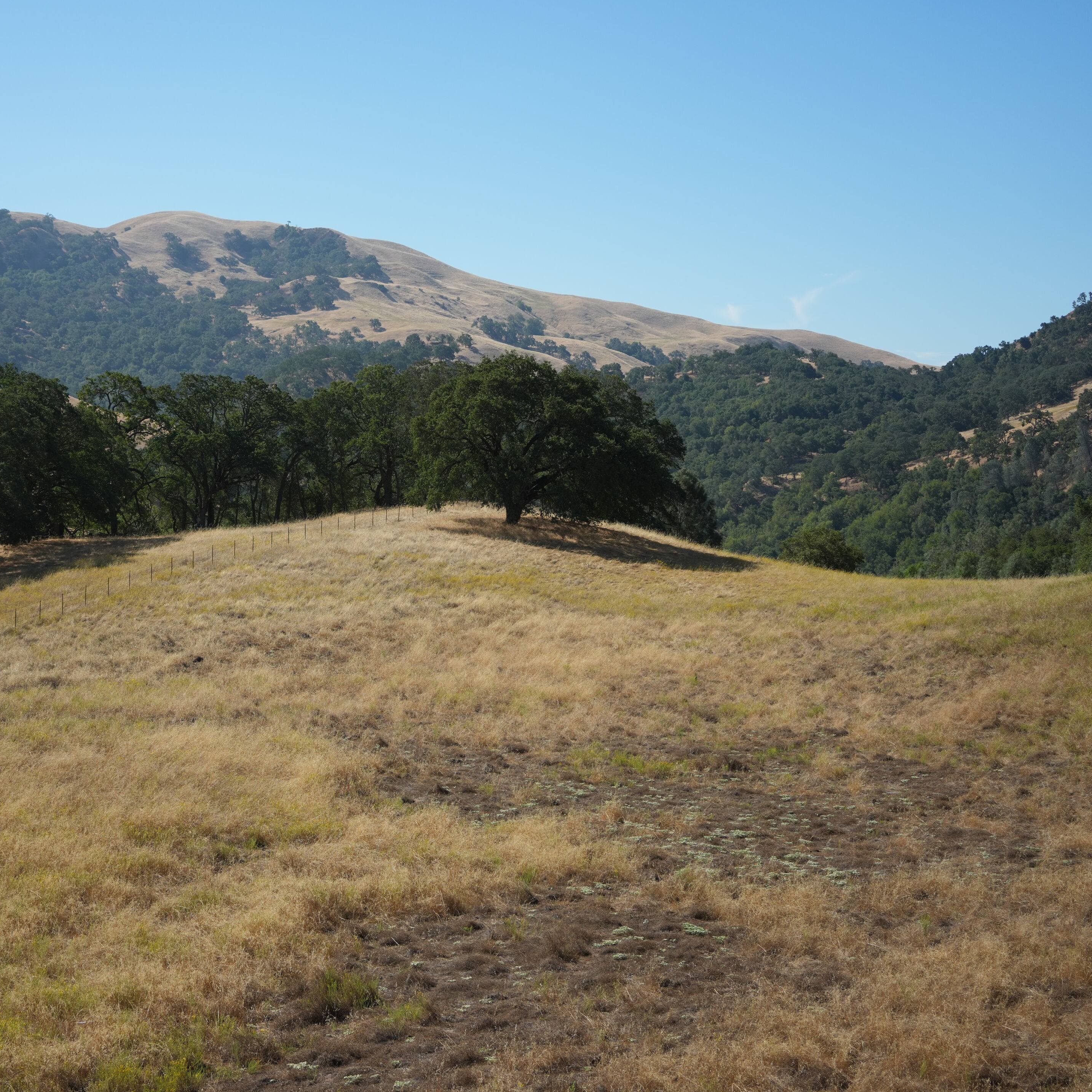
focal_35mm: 64
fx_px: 2284
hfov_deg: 26.8
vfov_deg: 26.9
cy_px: 547
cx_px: 399
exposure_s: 1/2500
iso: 320
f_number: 4.5
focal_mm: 50
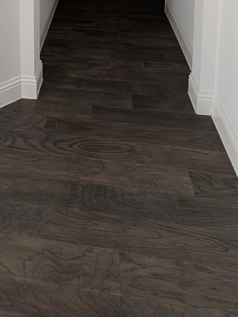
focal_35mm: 33
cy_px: -86
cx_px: 56
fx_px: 302
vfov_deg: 37.3
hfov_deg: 41.6
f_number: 1.7
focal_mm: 2.02
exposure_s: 1/60
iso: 104
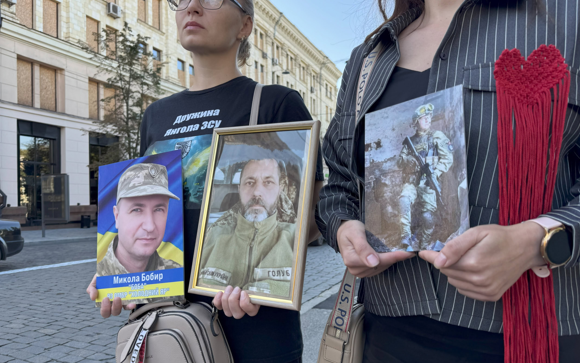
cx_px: 287
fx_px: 411
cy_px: 196
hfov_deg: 70.4
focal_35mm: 26
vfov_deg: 47.6
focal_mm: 6.8
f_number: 1.8
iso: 80
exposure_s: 1/621
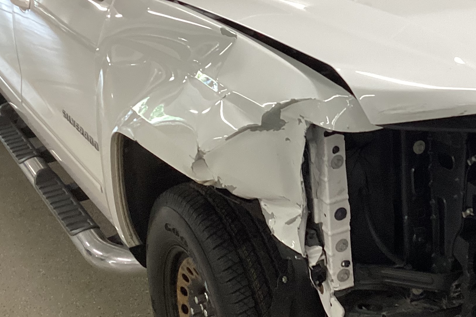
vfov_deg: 20.8
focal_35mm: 65
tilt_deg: -17.9
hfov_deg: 30.2
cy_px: 105
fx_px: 859
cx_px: 380
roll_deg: +1.0
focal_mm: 3.3
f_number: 2.4
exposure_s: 1/50
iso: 125
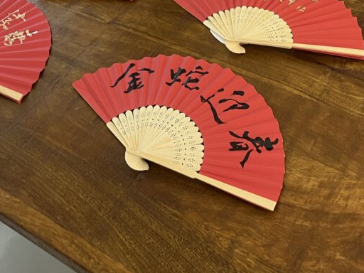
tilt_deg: -41.7
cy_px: 28
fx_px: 547
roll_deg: +11.8
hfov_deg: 36.7
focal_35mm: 52
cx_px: 208
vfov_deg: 27.1
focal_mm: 5.1
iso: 250
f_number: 1.6
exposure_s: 1/50
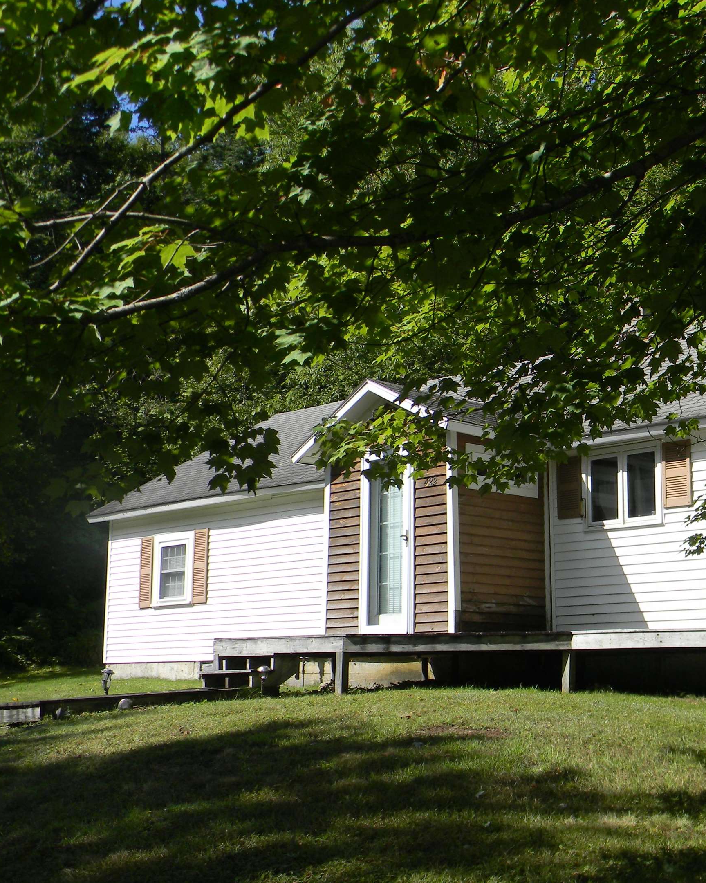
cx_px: 538
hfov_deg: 29.7
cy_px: 469
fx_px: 1306
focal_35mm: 50
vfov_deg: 37.3
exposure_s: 1/678
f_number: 3.7
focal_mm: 6.4
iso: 80
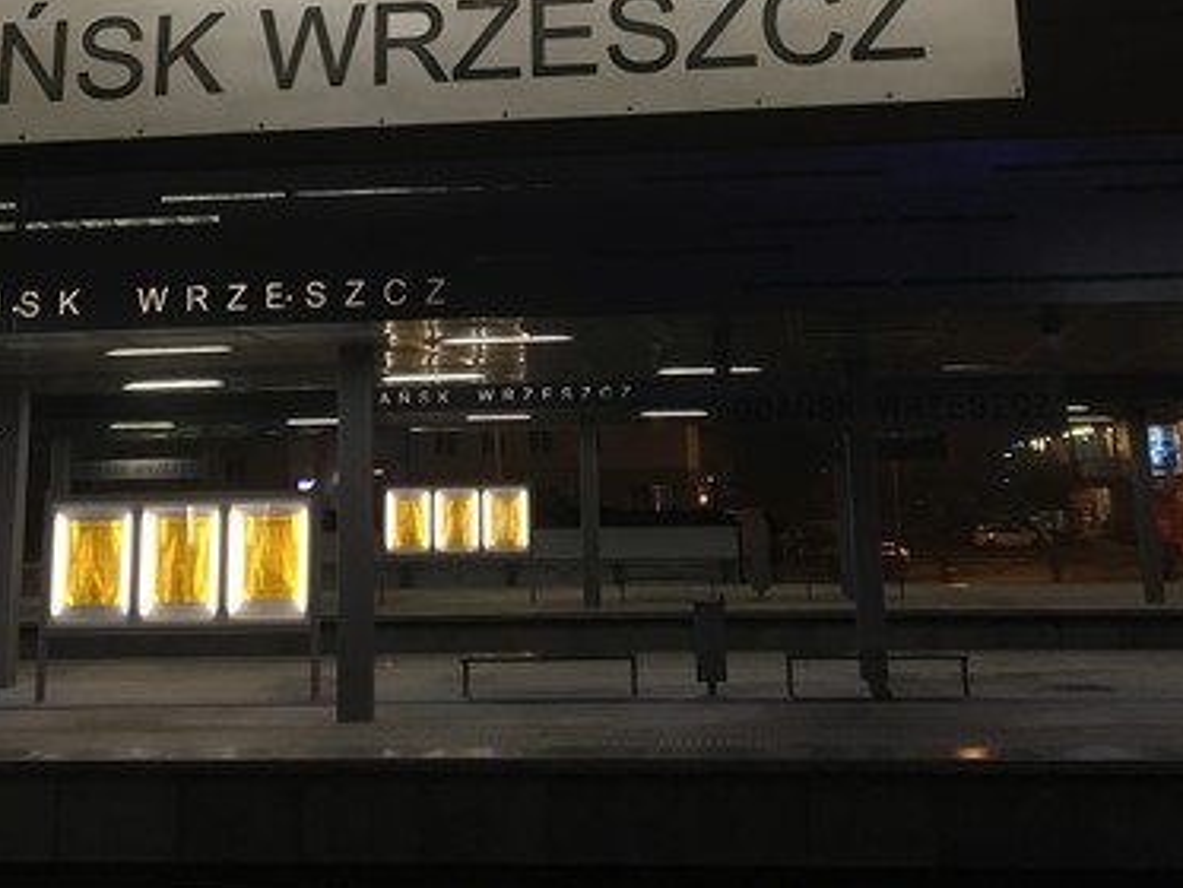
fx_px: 1949
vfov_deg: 24.6
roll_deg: +1.1
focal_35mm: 57
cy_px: 25
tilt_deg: +13.5
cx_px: 496
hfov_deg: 33.7
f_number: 2.2
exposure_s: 1/33
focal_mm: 4.15
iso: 200
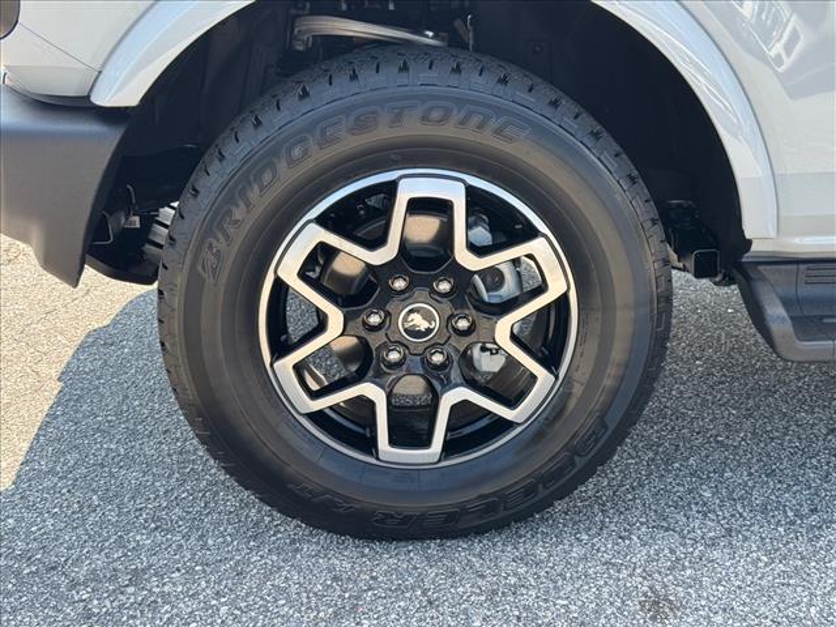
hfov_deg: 39.7
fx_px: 1159
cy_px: 314
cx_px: 418
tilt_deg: -23.8
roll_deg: -0.4
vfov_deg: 30.3
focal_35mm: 48
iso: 64
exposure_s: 1/553
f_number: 1.78
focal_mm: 6.76
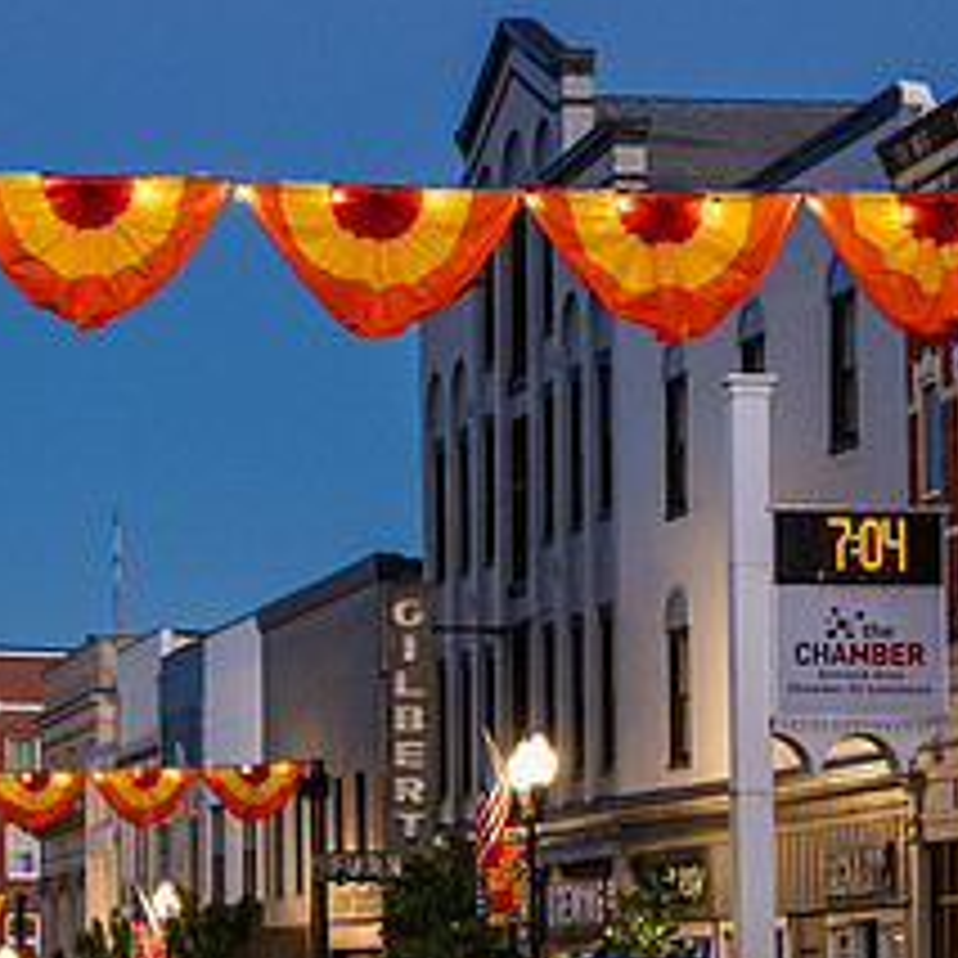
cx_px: 126
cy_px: 641
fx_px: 5292
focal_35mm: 169
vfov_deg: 10.3
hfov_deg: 10.3
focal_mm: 73
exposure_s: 1/40
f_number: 7.1
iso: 2000
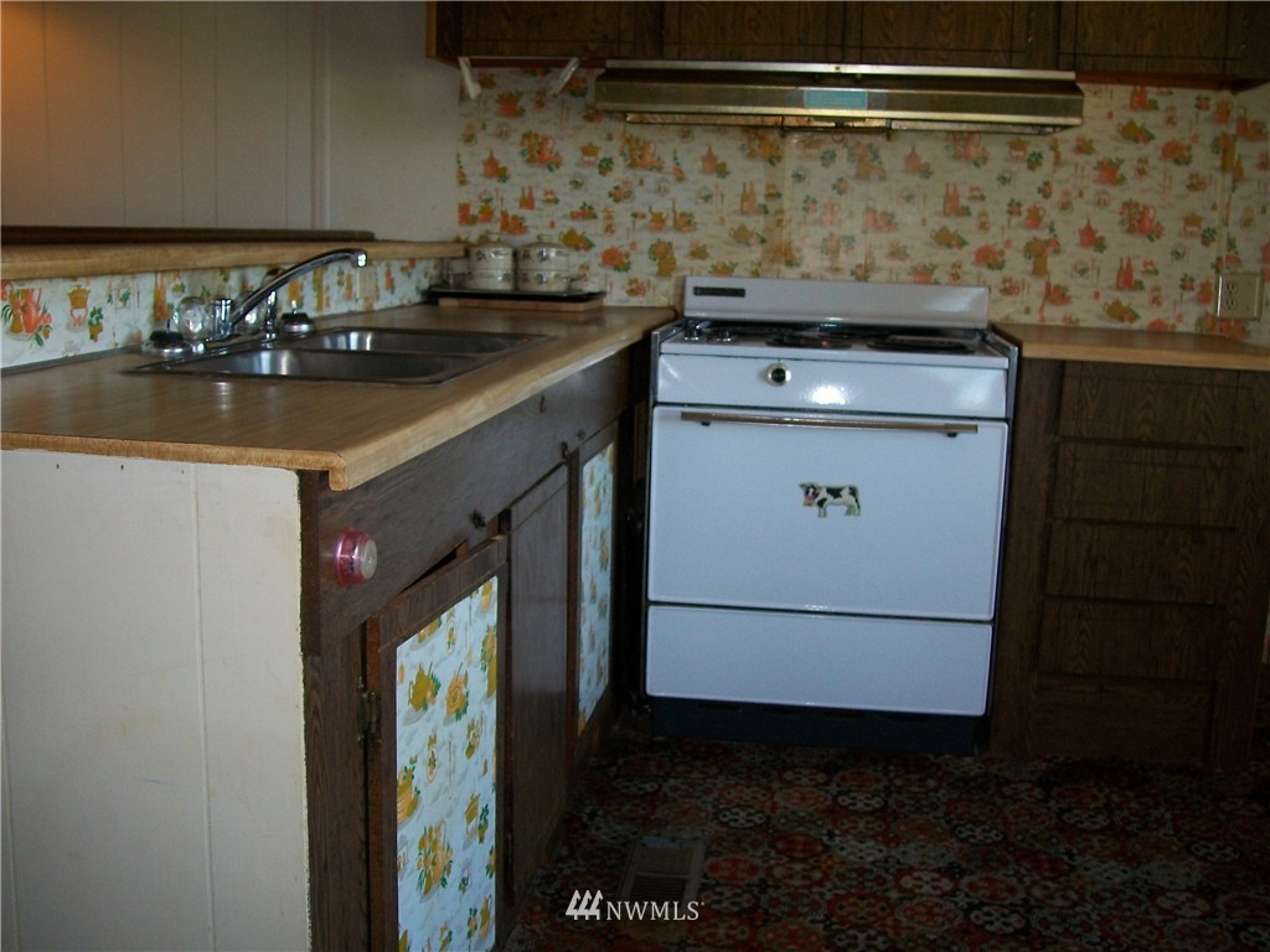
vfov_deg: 39.7
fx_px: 1321
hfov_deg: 51.4
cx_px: 635
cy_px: 476
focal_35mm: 36
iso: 80
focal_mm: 6
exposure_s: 1/30
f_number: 2.7
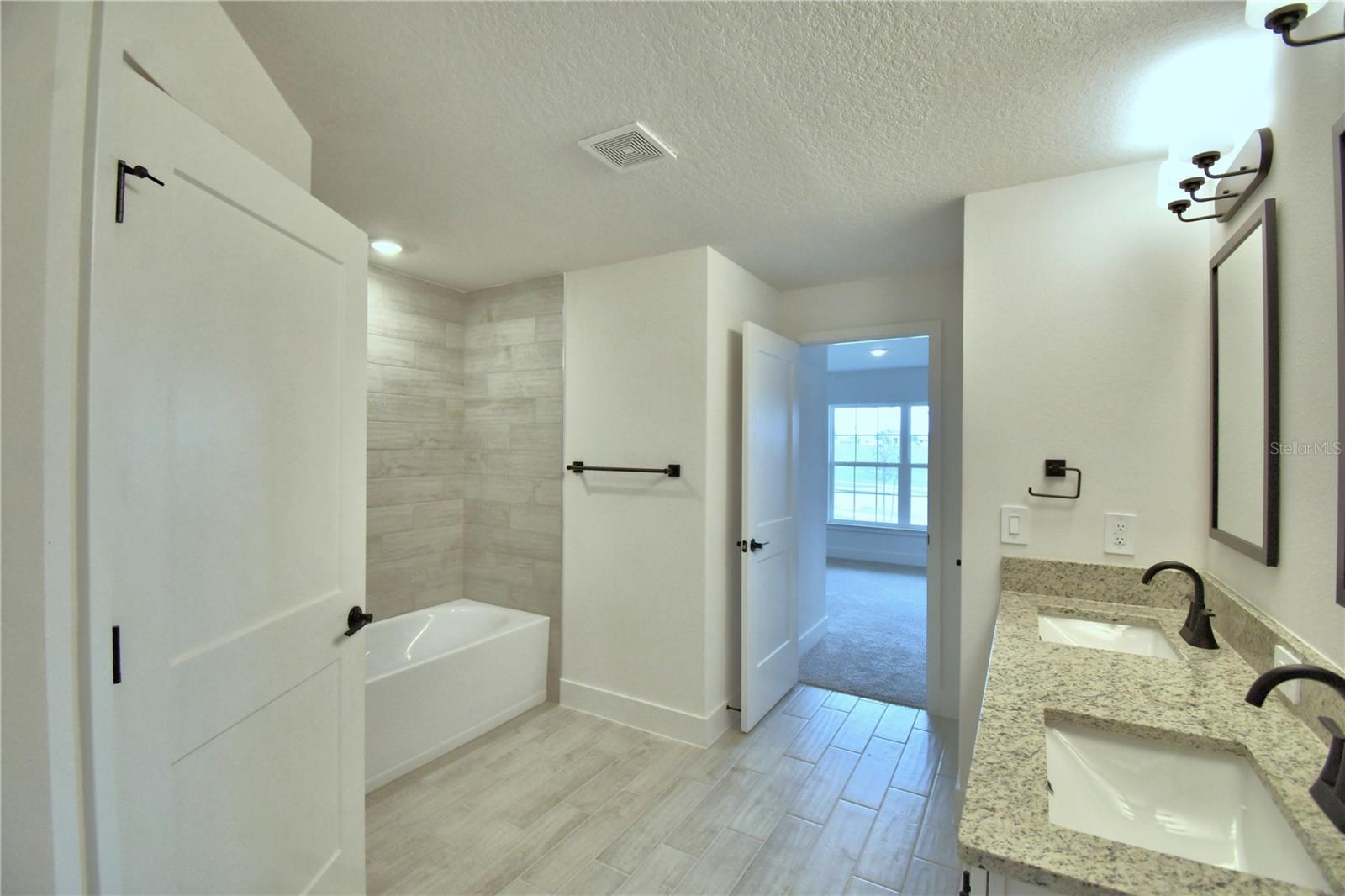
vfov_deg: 77.3
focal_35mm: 15
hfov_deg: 100.4
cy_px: 448
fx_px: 560
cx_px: 672
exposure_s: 1/125
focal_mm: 10
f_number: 4.5
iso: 280
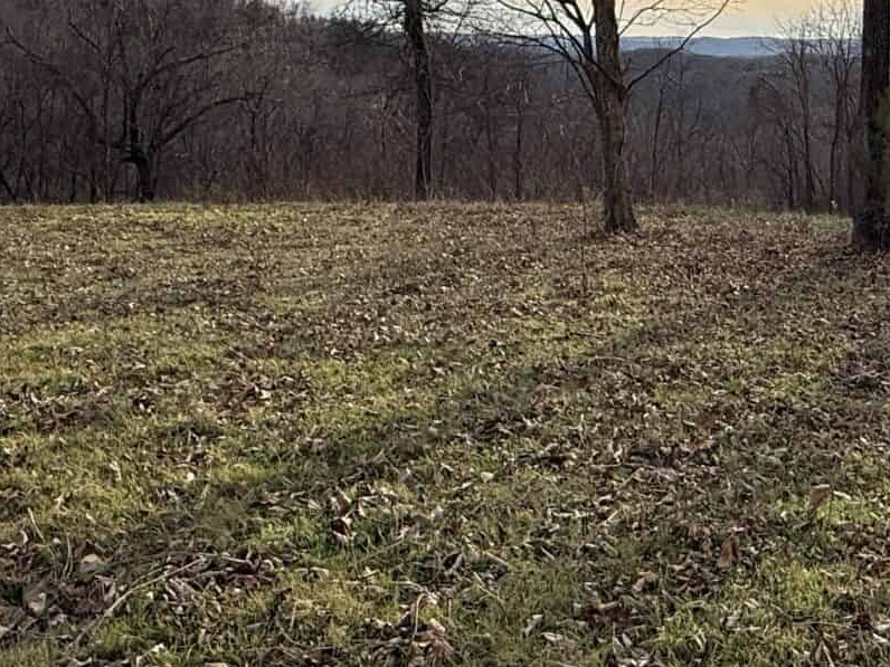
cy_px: 143
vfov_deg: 31.4
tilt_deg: -4.6
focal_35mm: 45
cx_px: 721
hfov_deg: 40.2
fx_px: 1157
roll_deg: -1.6
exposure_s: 1/1795
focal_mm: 2.22
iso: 50
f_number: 2.2
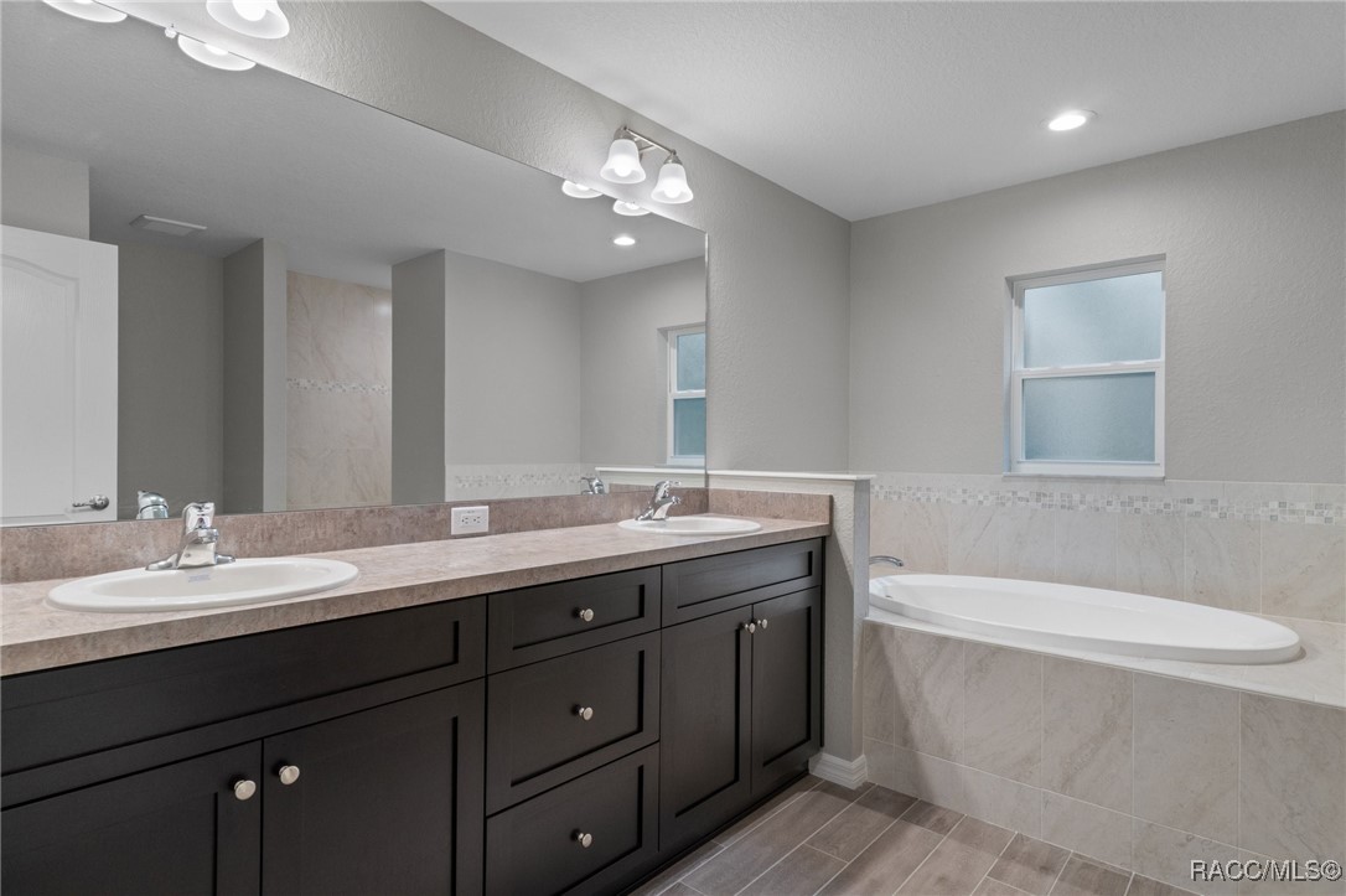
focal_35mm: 18
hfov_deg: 90.0
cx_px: 673
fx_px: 673
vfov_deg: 67.3
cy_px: 448
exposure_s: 1.3
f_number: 8
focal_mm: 12
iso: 500
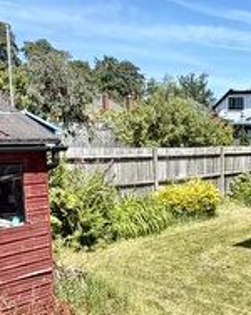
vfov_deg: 36.1
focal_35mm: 51
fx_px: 474
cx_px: 251
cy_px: 222
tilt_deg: -10.3
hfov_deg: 27.9
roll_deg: +0.3
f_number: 2.2
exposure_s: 1/770
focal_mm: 2.22
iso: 25
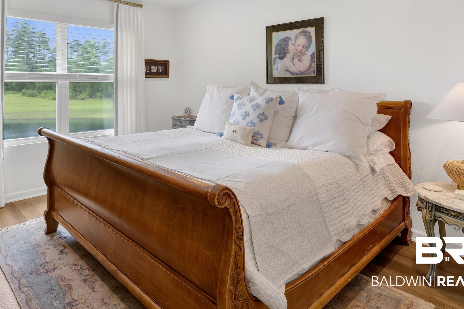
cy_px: 81
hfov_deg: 72.8
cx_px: 181
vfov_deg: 51.1
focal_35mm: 24
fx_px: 309
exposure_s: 1/10
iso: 400
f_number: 11
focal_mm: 16
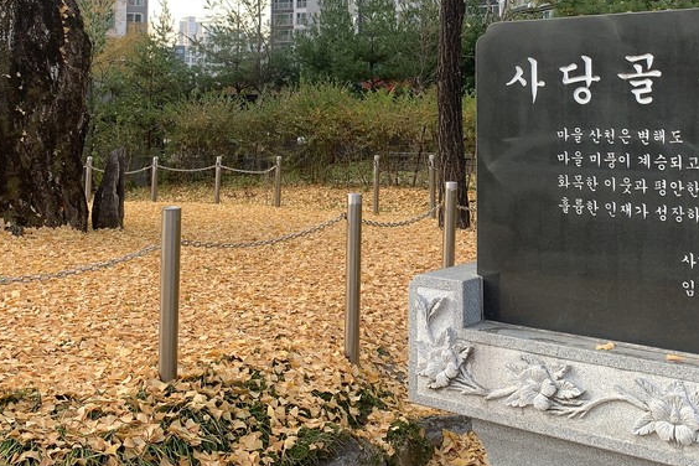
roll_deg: -0.5
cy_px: 42
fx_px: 893
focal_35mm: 46
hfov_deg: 42.6
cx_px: 399
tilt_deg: +4.7
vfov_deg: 28.1
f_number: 1.8
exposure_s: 1/160
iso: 25
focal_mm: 4.25
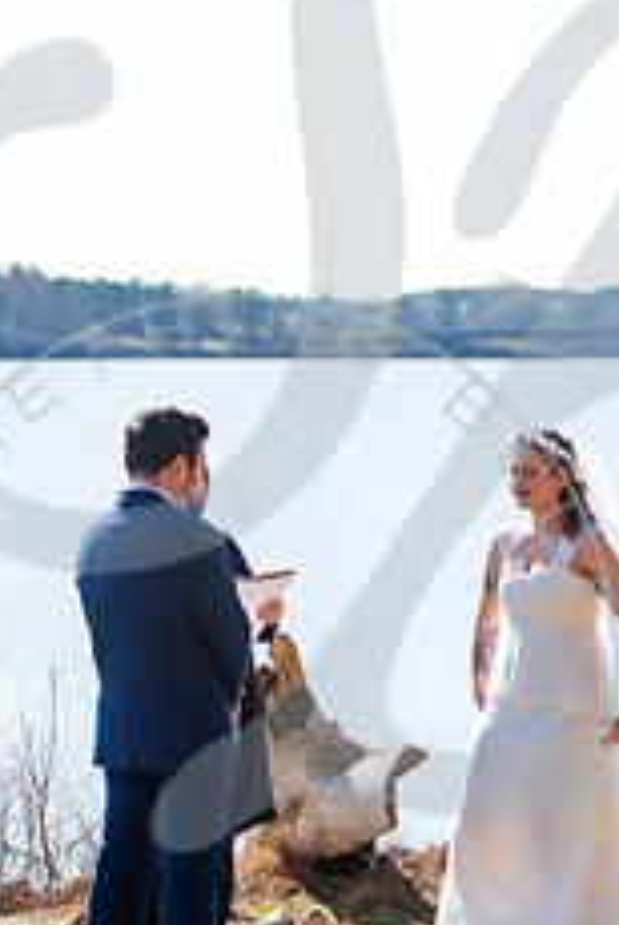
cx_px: 426
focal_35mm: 168
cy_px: 362
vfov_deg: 12.2
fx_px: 4320
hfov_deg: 8.2
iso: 100
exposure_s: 1/1000
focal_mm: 86
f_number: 2.8
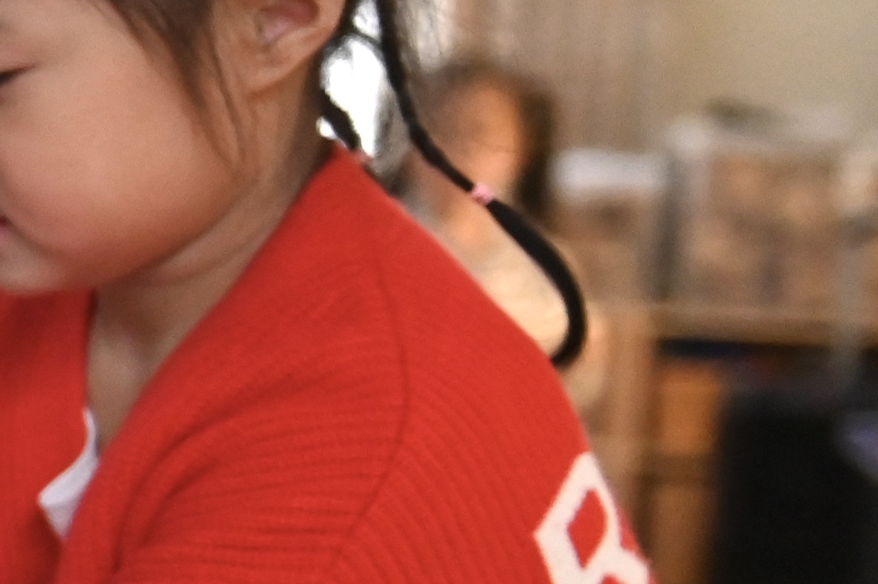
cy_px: 563
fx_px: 4411
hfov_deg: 9.9
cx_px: -1276
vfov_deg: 7.5
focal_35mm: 181
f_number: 2.8
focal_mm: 35
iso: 4000
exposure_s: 1/640
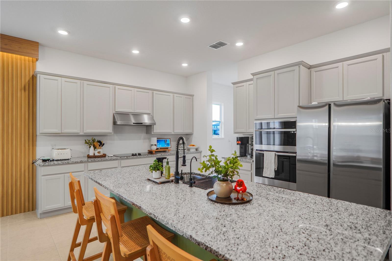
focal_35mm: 18
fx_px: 196
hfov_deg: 90.0
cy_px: 130
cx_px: 196
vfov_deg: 67.4
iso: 100
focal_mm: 12
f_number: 2.2
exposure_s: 1/40
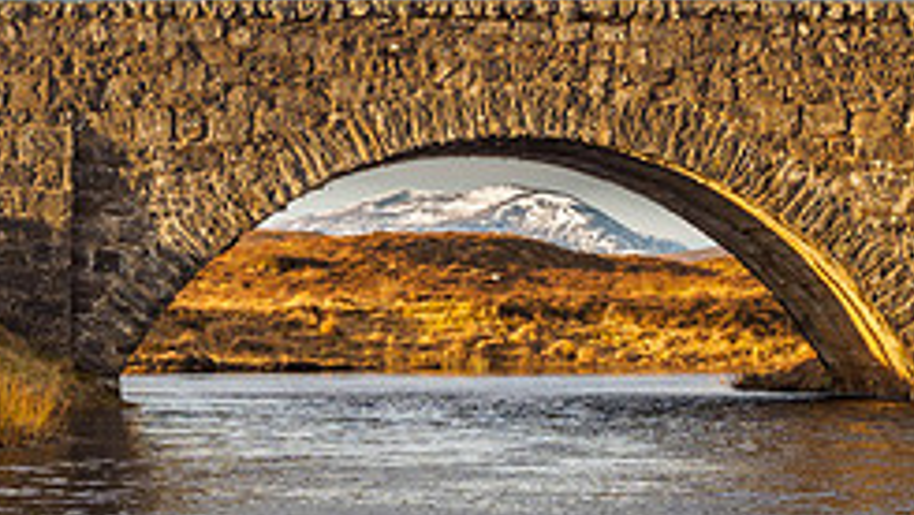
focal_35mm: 147
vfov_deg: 8.3
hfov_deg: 14.6
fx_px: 3564
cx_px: 483
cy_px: 211
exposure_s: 1/250
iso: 200
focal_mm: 28
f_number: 7.1
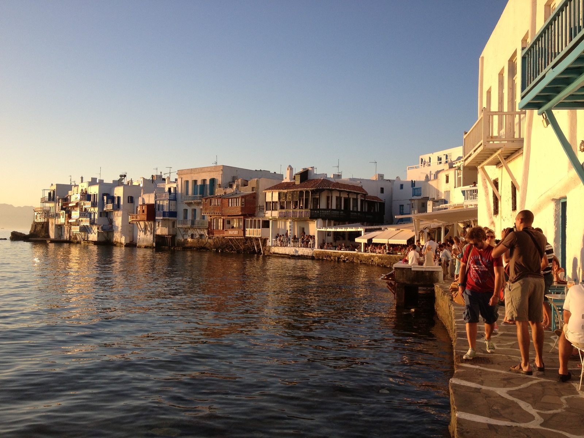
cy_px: 219
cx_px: 292
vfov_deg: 40.7
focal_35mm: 35
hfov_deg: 52.6
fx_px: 590
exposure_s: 1/649
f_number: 2.4
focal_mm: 4.28
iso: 50
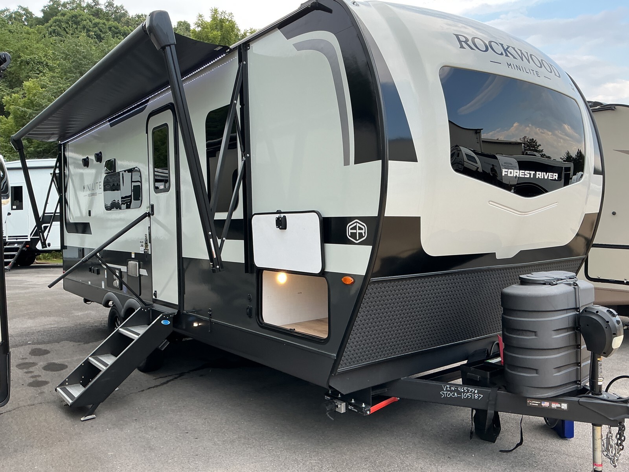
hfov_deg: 61.7
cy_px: 236
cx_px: 314
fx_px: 527
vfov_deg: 48.2
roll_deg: +2.0
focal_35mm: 29
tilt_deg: -3.7
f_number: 1.8
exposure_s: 1/120
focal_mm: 3
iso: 25
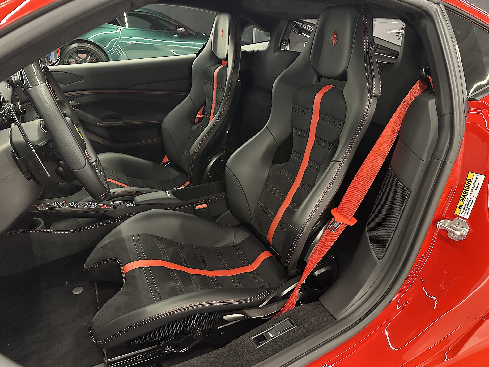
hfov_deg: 71.6
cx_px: 244
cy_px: 184
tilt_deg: -23.1
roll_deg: -3.3
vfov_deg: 56.8
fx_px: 339
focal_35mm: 24
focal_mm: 6.86
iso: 1000
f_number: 1.78
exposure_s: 1/33
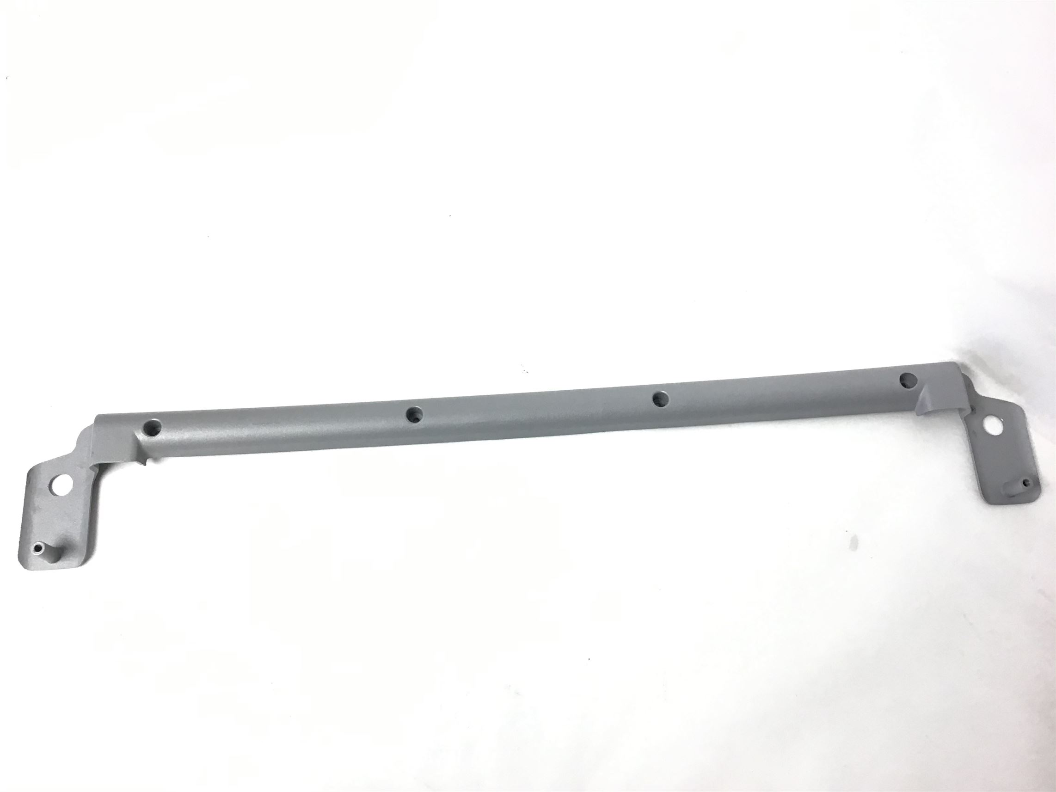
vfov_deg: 45.4
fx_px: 946
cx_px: 528
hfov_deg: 58.4
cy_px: 396
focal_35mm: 31
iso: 32
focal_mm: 3.3
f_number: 2.4
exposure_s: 1/33
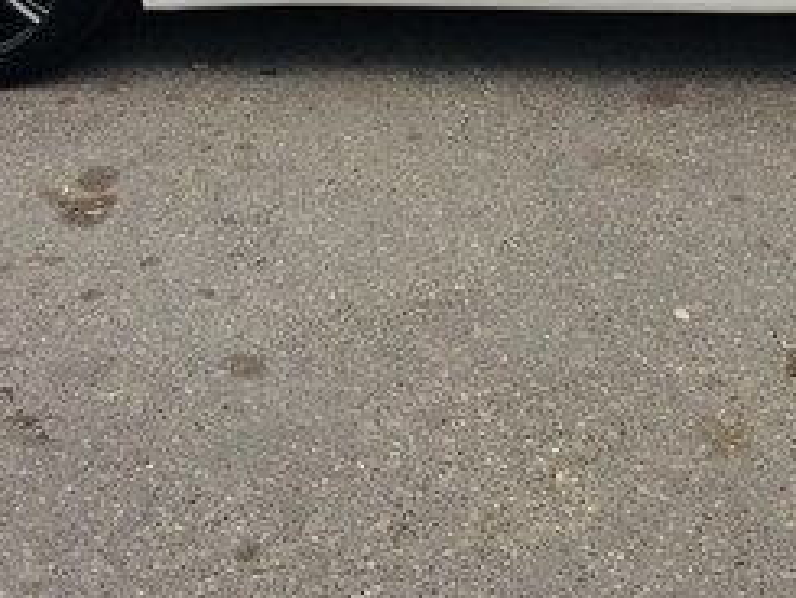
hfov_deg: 24.4
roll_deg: -1.9
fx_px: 1795
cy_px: -115
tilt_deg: -12.8
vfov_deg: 18.0
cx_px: 686
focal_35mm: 78
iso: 32
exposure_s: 1/942
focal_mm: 4.15
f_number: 2.2
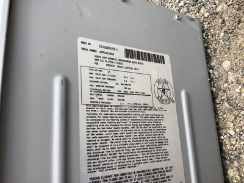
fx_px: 219
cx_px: 122
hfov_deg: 58.4
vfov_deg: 45.4
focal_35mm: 31
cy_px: 92
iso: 25
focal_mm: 3.3
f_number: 2.4
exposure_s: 1/702
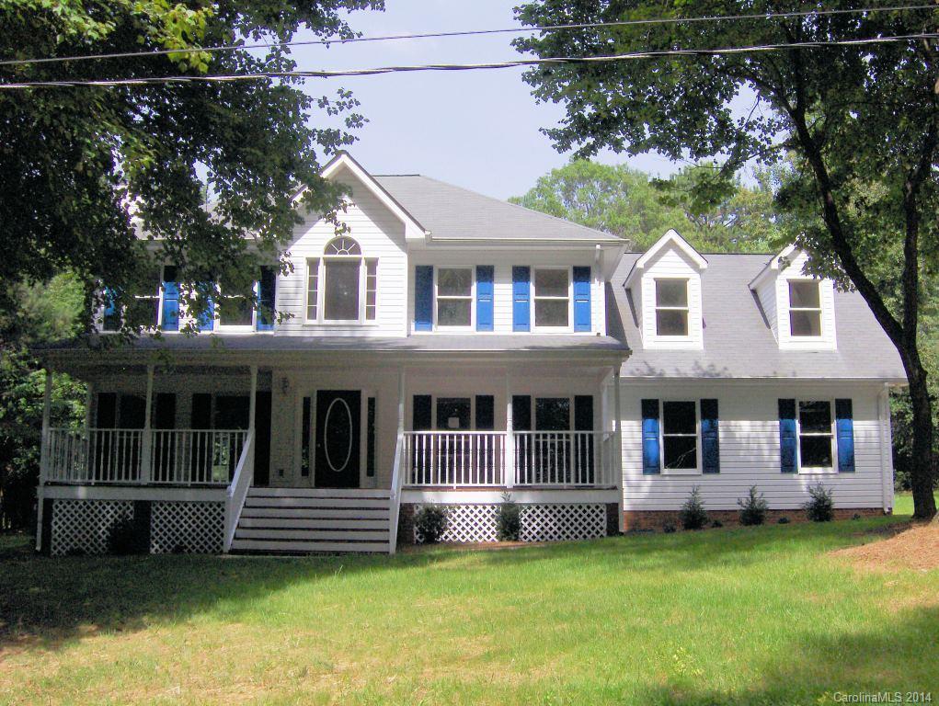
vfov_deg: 37.8
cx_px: 470
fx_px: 1032
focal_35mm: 38
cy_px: 353
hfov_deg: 48.9
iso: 100
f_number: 4.4
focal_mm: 8.4
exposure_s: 1/1408
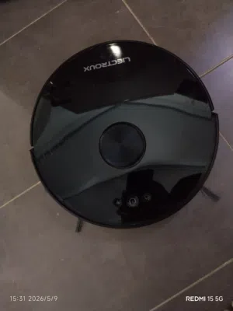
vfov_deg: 61.7
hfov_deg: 48.2
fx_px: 260
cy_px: 156
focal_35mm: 29
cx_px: 116
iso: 800
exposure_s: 1/20
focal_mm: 4.22
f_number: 1.8
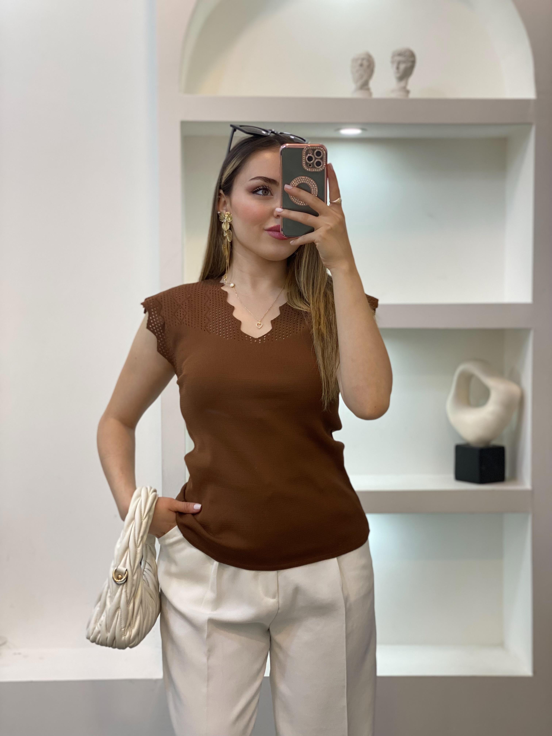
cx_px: 276
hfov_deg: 28.0
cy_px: 368
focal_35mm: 52
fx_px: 1106
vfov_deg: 36.8
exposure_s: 1/100
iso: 80
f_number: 2
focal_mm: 6
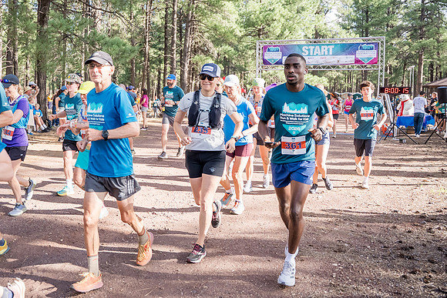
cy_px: 104
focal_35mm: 31
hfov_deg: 58.8
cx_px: 157
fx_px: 388
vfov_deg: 41.6
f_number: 3.2
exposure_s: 1/1000
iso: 500
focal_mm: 24
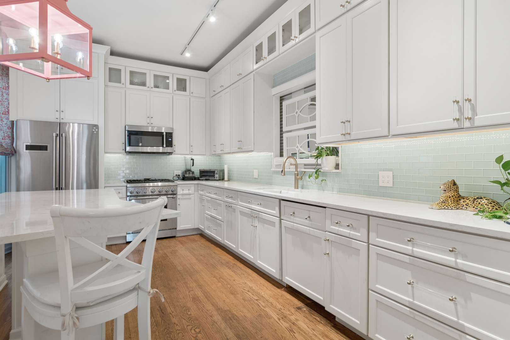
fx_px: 255
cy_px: 170
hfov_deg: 90.0
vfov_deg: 67.4
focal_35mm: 18
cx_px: 255
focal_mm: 12
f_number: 8
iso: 200
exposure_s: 1/3.33
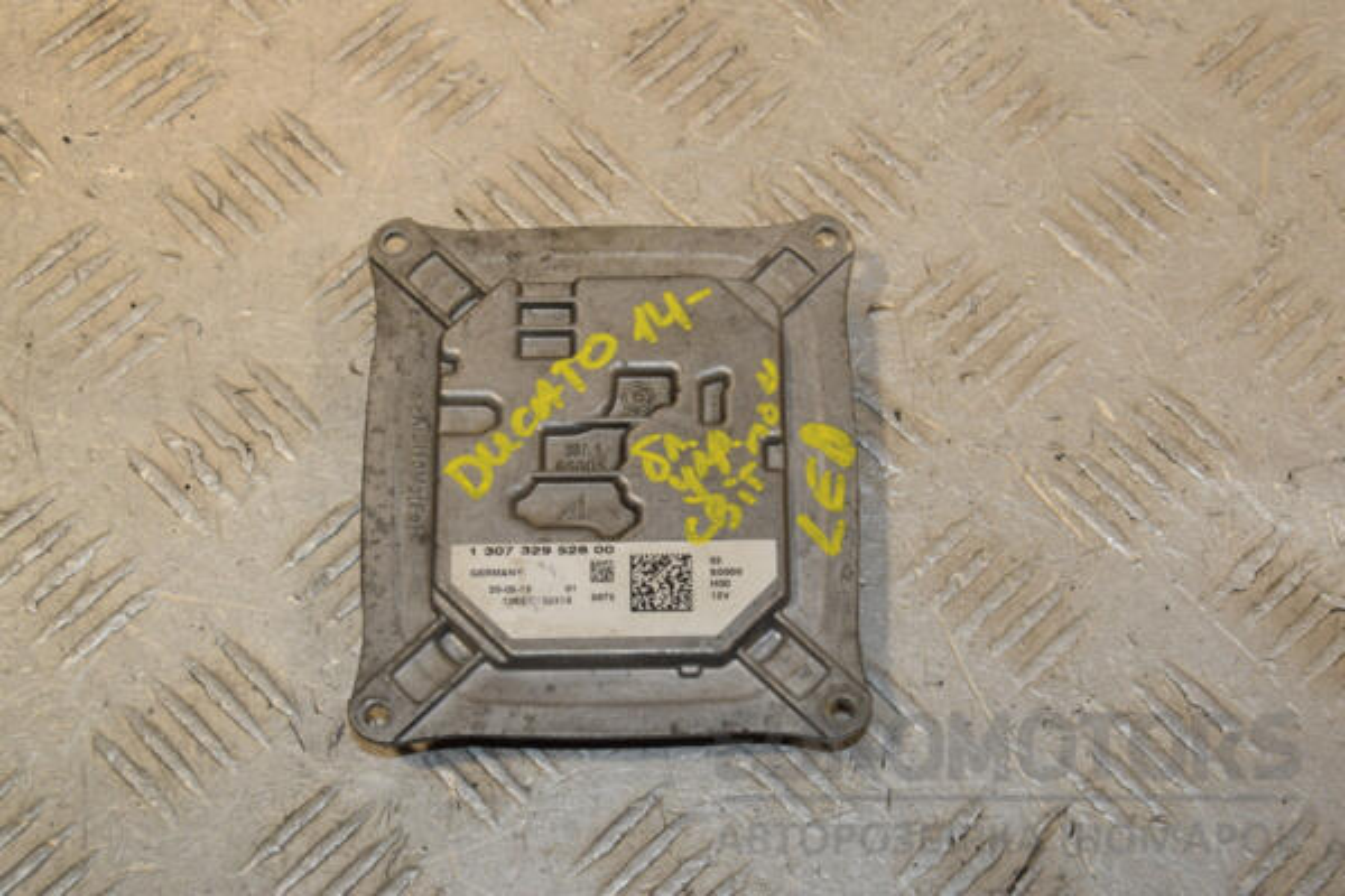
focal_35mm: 75
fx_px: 2802
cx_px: 672
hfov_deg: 27.0
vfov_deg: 18.2
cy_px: 448
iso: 800
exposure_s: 1/200
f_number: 10
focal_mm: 50
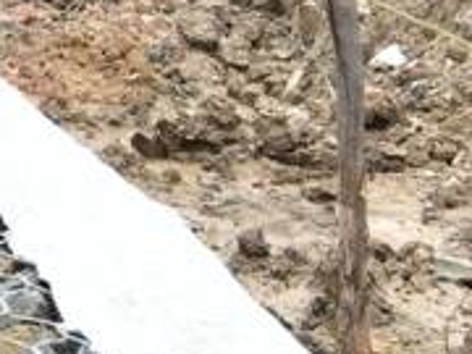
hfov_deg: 9.5
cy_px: -497
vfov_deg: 7.9
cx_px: -821
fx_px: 2386
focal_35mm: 175
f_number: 14
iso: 320
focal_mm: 32
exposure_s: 1/160
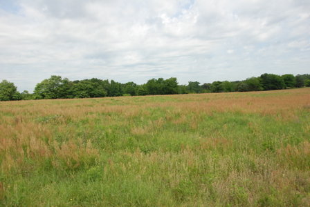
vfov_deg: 43.7
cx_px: 155
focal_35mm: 30
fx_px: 259
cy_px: 104
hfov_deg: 61.9
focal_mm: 20
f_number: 13
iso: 800
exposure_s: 1/640
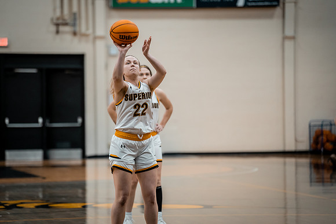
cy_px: 115
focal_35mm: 177
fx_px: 1648
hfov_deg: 11.6
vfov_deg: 7.8
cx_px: 141
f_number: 2.8
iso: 2000
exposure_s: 1/640
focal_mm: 150
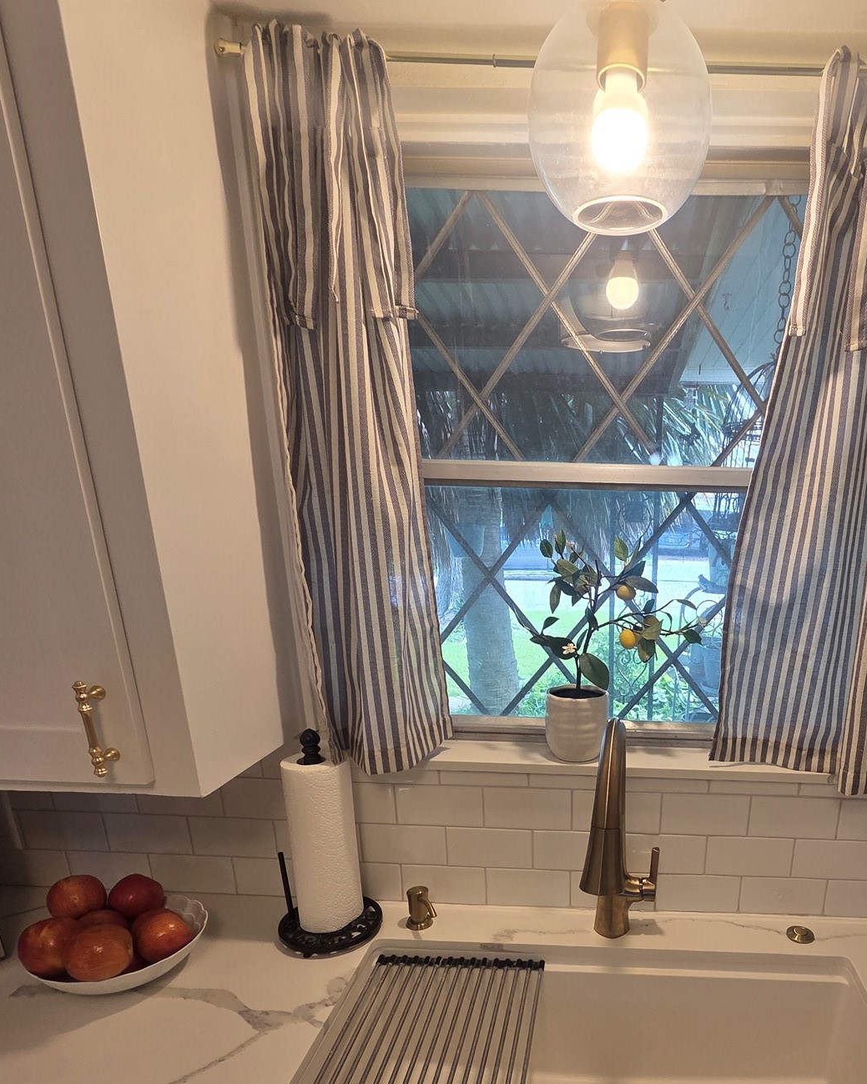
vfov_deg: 77.0
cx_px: 605
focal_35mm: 20
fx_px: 642
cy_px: 748
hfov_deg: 65.5
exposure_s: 1/120
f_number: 2.2
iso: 80
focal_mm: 2.2
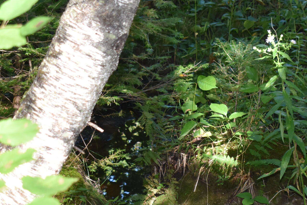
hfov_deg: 13.9
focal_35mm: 147
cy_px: 218
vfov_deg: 9.3
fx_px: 1253
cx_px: 221
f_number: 5
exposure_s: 1/200
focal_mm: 42
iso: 640
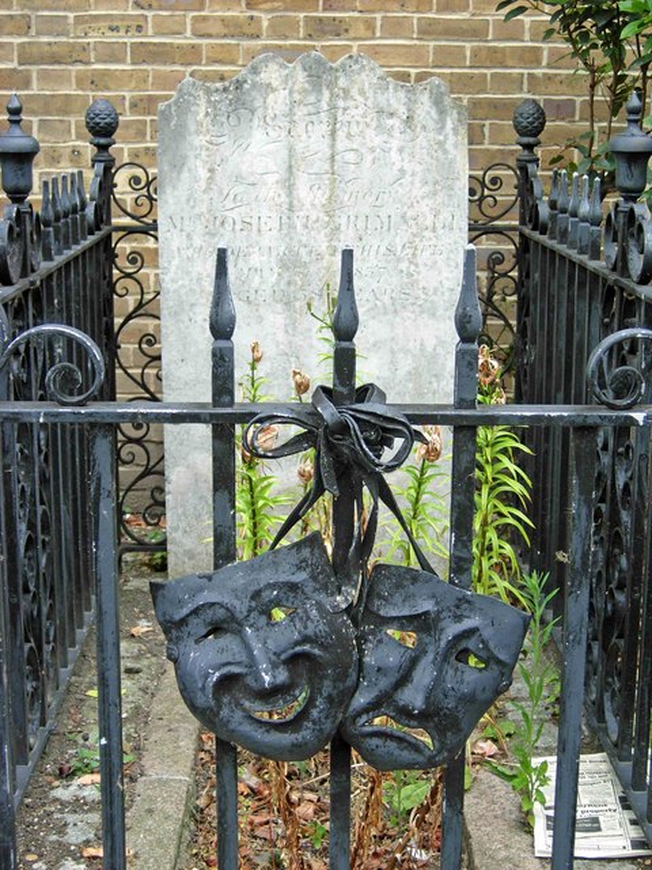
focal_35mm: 62
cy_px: 435
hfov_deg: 23.7
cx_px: 326
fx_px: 1557
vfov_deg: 31.2
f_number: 3.5
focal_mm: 12.9
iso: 50
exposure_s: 1/111
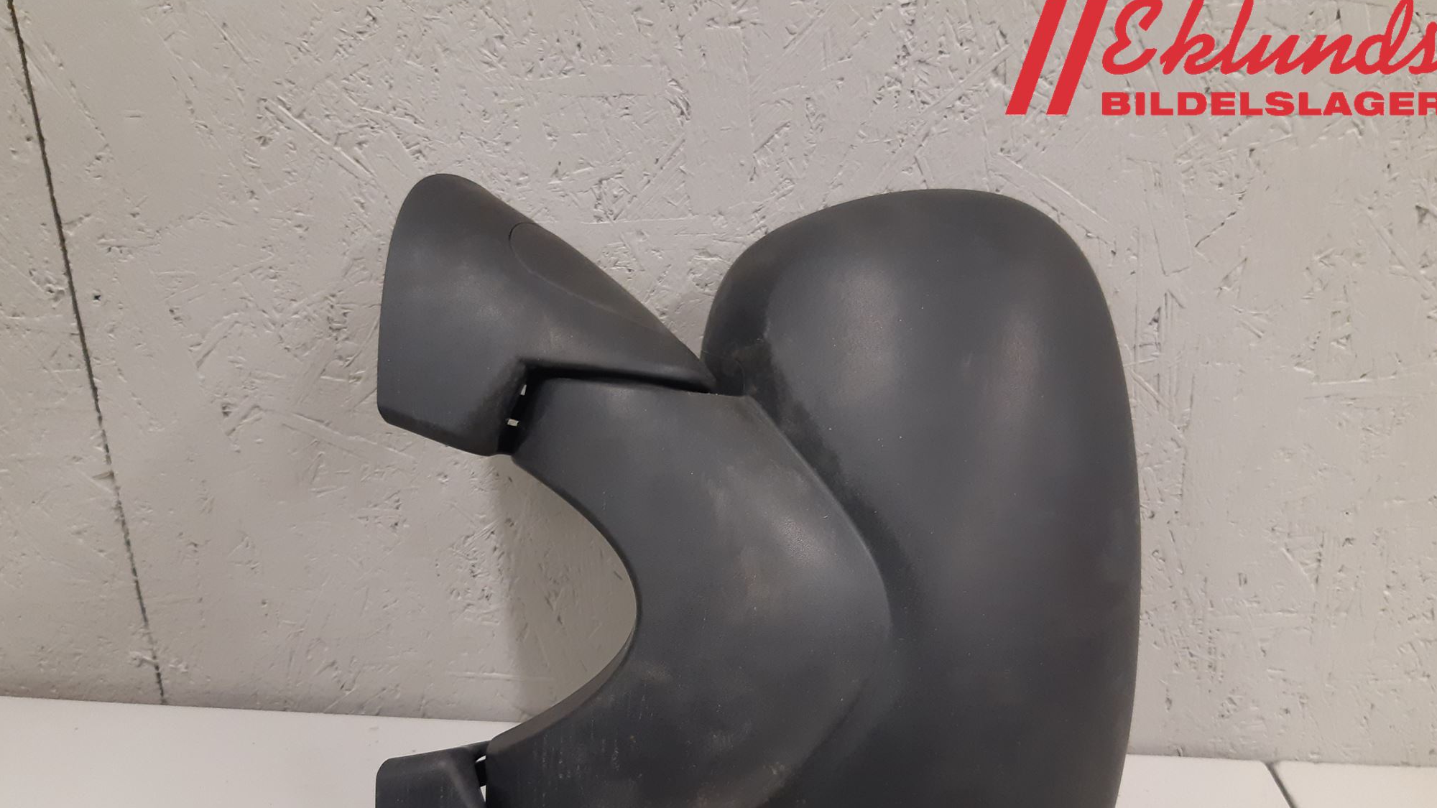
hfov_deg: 66.1
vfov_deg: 39.7
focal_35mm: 29
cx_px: 711
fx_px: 1105
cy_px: 545
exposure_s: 1/50
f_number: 1.7
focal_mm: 3.93
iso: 200
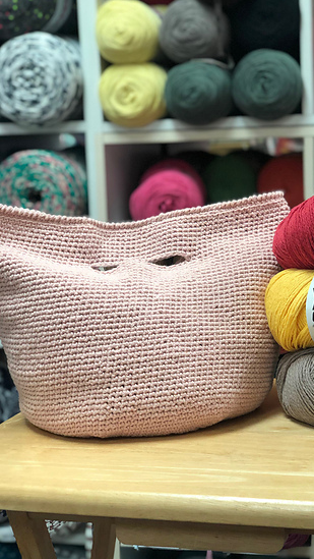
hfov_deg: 18.2
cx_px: 236
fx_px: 976
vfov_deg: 31.9
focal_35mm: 66
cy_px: 266
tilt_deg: -7.1
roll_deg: +1.8
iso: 100
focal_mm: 6
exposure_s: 1/30
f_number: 2.4
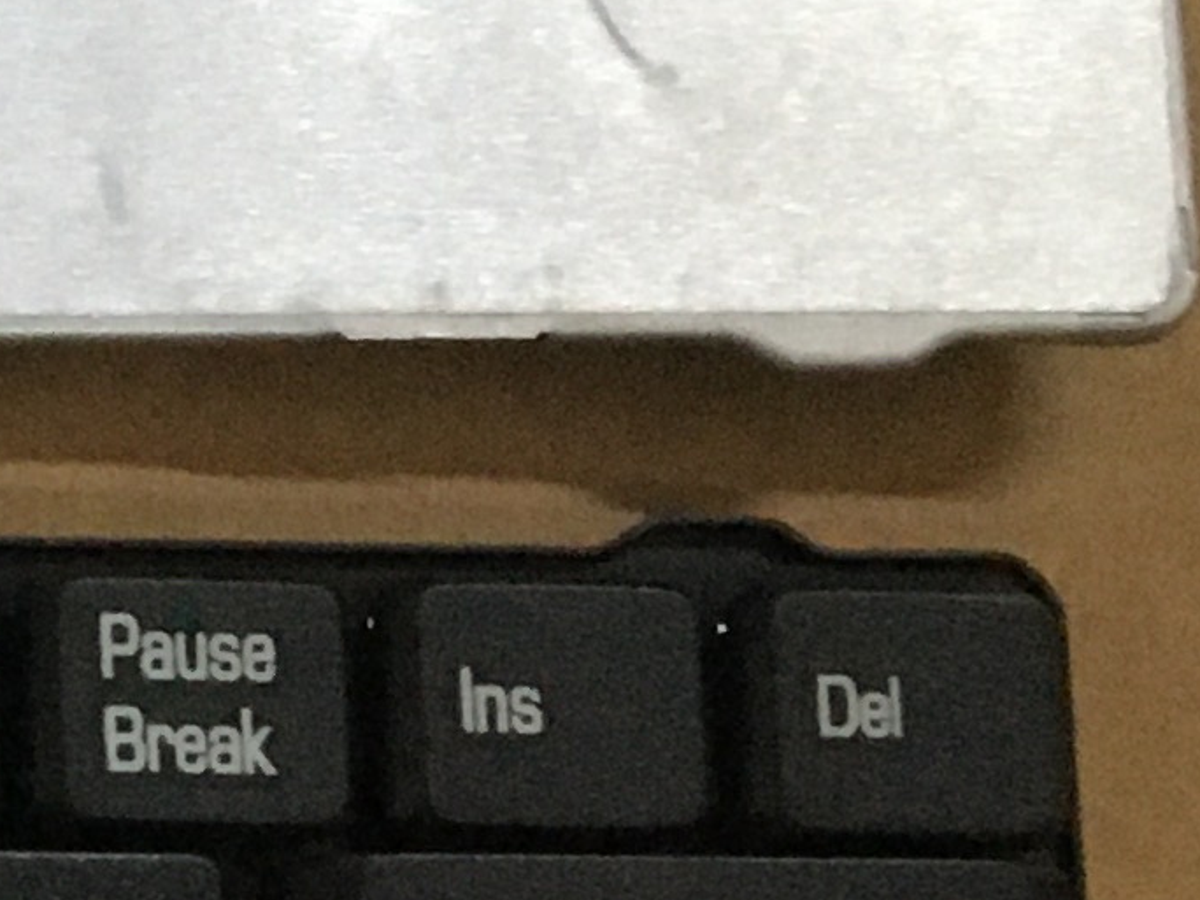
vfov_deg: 8.7
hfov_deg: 9.9
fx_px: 5928
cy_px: 639
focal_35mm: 171
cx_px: -1877
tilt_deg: -82.3
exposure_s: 1/25
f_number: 2.2
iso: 200
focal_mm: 4.15
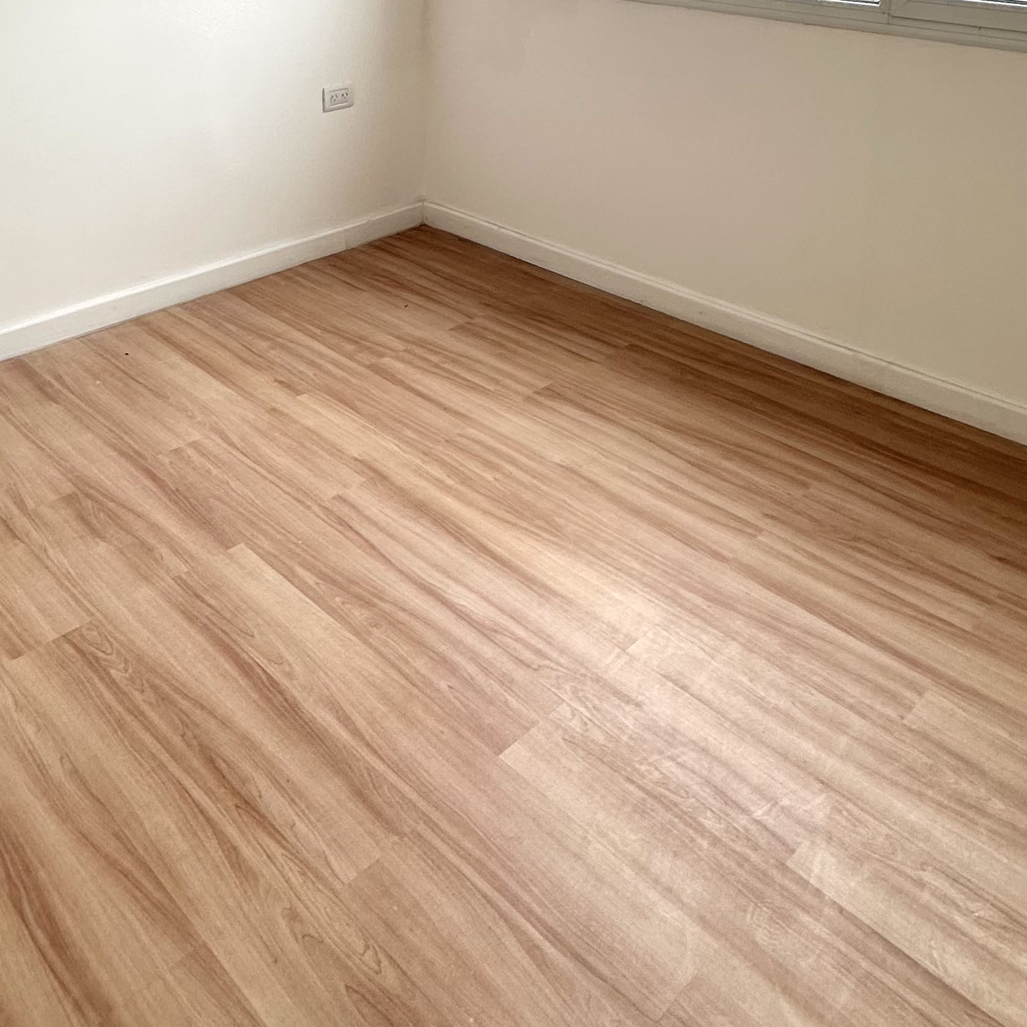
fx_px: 1108
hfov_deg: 49.6
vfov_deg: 43.5
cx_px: 435
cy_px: 29
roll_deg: -0.8
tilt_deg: -9.3
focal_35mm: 33
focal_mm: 2.22
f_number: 2.2
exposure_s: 1/153
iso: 40
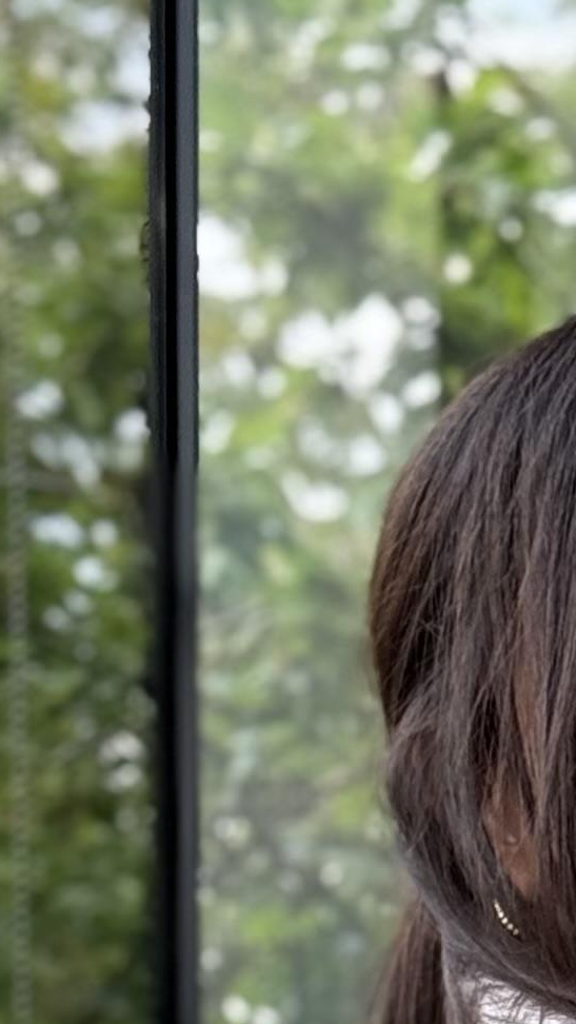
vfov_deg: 9.3
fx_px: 5890
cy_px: 2115
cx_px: 1090
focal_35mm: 217
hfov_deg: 5.5
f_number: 1.78
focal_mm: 6.76
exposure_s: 1/557
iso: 100
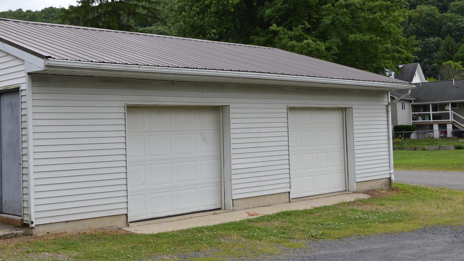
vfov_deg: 23.4
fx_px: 627
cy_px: 99
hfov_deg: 39.9
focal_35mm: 51
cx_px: 141
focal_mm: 22
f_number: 7.1
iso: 100
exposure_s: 1/200
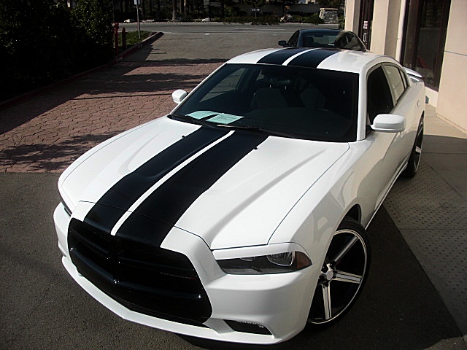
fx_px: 486
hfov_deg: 51.4
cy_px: 175
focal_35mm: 36
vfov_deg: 39.7
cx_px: 234
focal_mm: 6.3
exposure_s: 1/200
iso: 50
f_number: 7.9
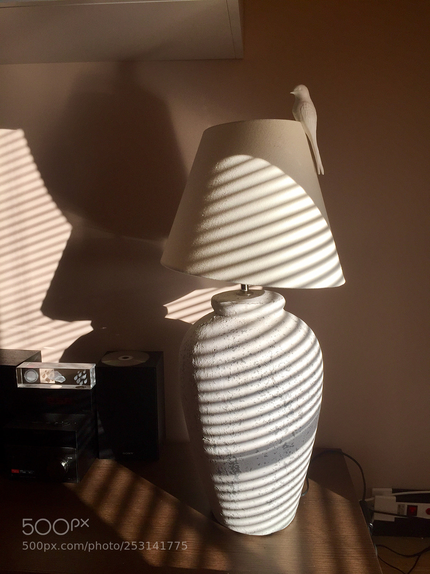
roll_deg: +0.3
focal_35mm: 29
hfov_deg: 48.2
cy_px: 287
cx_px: 215
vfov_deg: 61.7
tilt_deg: -10.6
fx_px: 480
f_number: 2.2
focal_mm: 4.15
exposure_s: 1/527
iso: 32
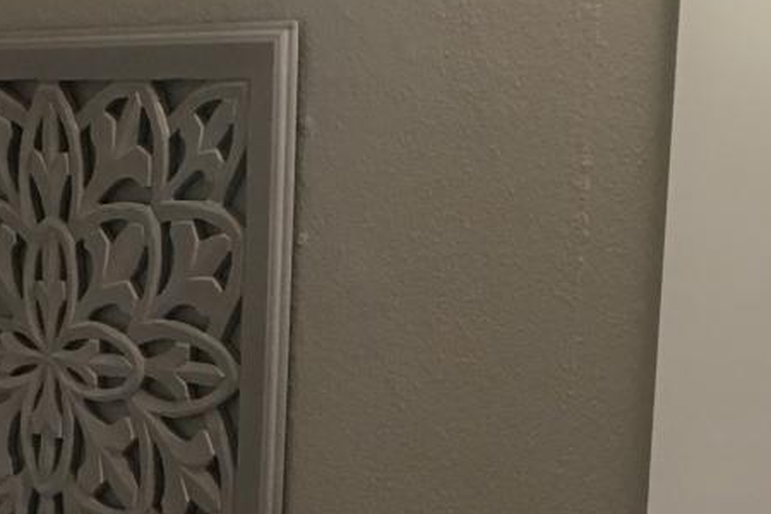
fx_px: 2870
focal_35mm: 134
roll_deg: +0.2
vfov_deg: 9.8
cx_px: -93
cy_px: 845
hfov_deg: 14.9
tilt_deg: -14.0
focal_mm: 4.15
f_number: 2.2
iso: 80
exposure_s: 1/30
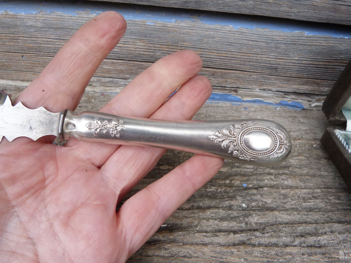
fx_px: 253
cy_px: 132
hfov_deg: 69.4
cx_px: 176
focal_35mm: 25
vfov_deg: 54.9
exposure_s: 1/250
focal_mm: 4.5
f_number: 3.6
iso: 160
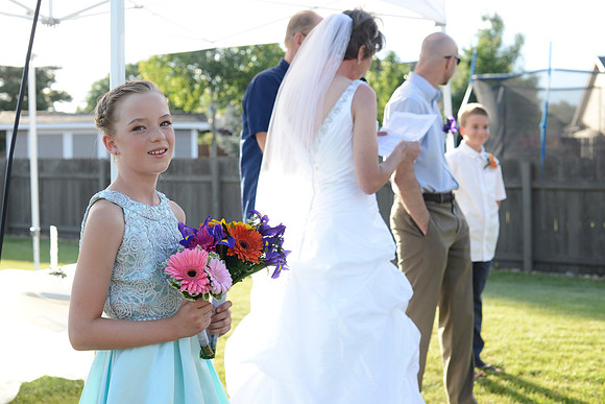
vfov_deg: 27.0
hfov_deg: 39.6
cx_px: 302
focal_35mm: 50
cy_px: 202
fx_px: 840
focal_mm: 50
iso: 200
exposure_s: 1/200
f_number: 5
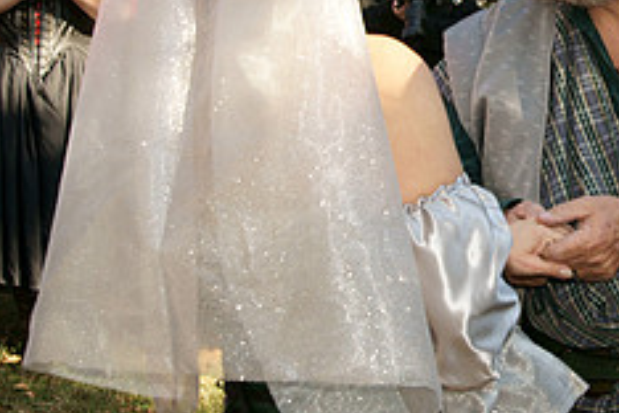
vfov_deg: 13.1
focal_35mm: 104
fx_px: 1788
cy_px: 60
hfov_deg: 19.3
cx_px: 558
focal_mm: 28
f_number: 6.3
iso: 400
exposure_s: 1/160
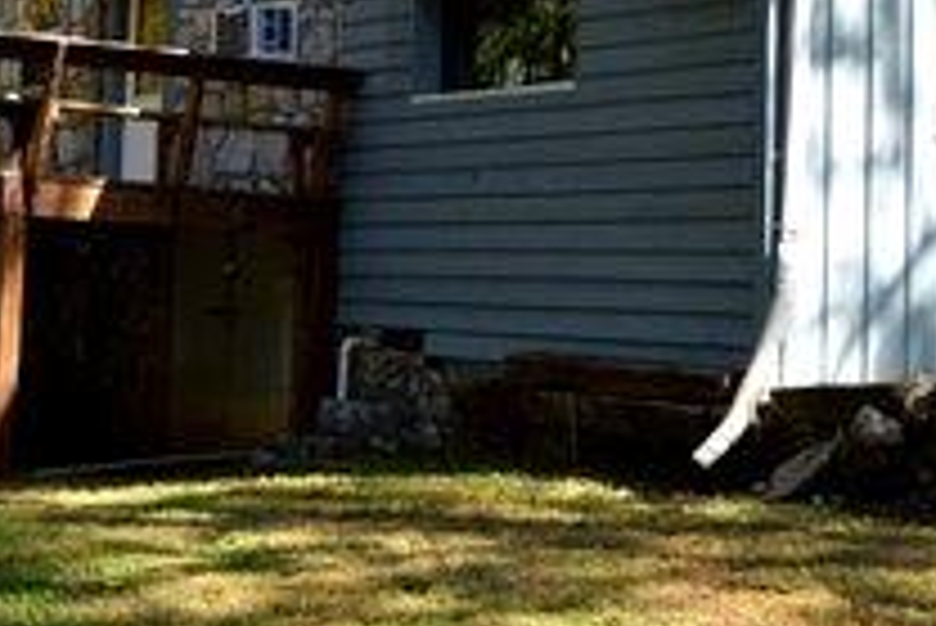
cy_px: 32
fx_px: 2606
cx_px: 184
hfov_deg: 20.1
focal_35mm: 100
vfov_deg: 13.5
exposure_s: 1/125
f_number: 5.6
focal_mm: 29
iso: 100
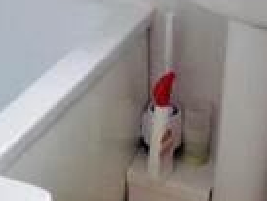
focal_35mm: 98
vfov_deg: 14.6
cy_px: -42
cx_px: 32
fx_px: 757
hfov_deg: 19.7
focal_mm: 4
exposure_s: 1/30
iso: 125
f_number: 3.1
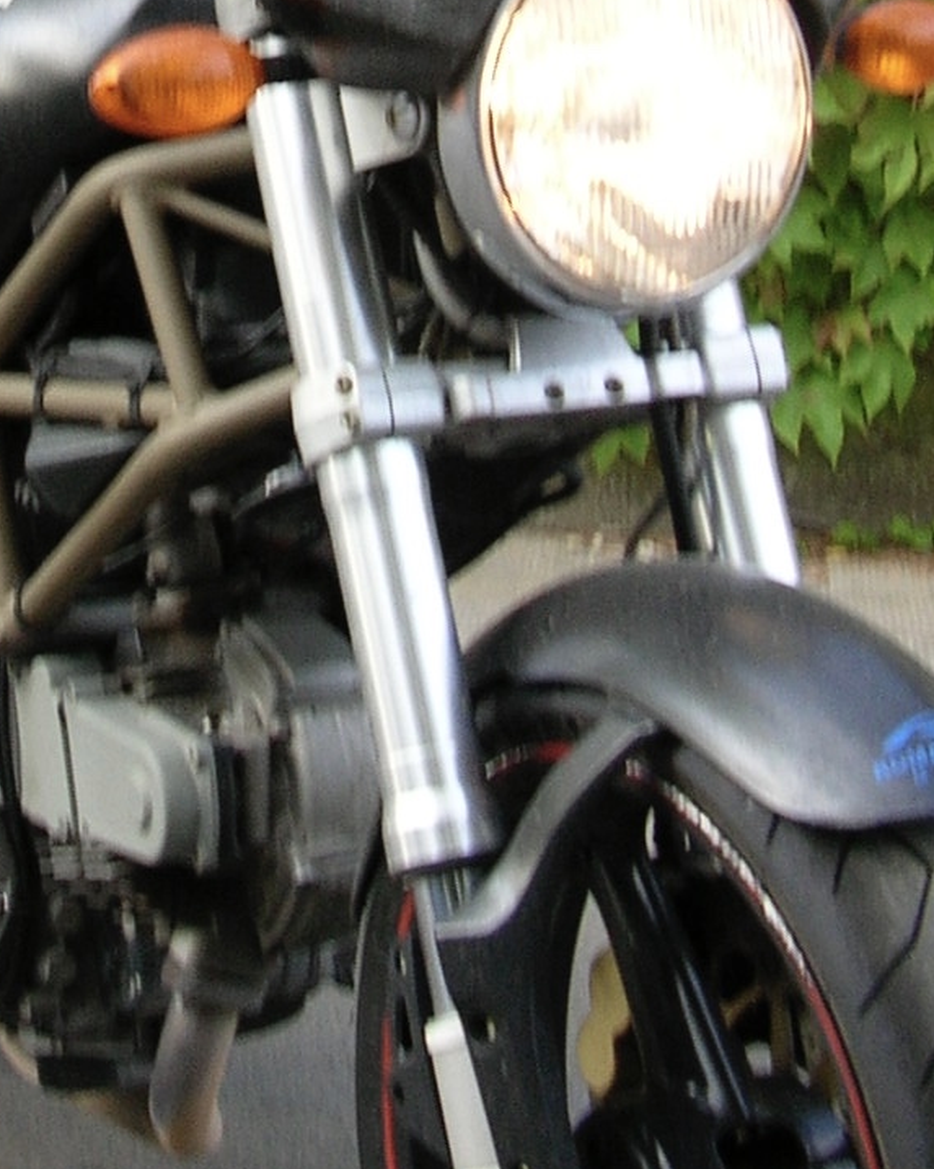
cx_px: 93
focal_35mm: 109
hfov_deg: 14.0
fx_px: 3769
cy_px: -360
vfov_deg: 16.6
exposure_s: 1/72.3
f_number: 2.8
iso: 50
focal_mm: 5.8
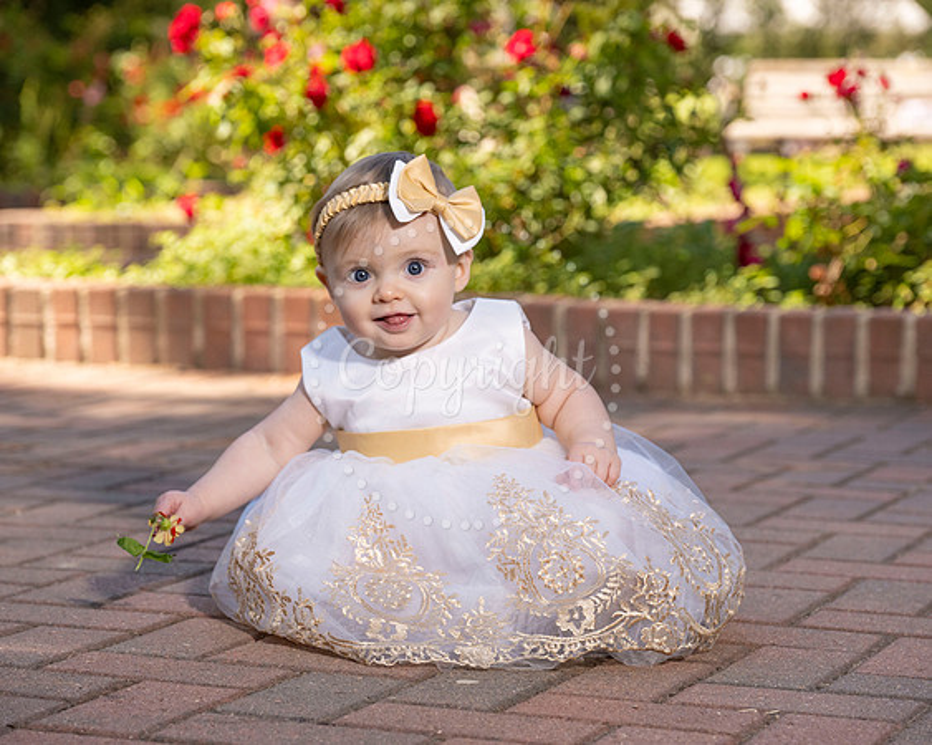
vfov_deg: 15.0
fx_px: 2826
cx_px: 466
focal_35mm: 102
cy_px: 372
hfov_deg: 18.7
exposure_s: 1/200
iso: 500
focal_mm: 91
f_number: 5
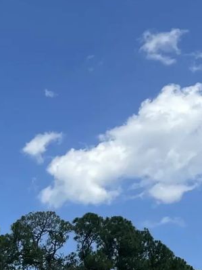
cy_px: 338
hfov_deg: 15.3
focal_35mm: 89
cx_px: -100
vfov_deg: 20.4
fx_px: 693
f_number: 1.6
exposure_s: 1/5051
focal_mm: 4.2
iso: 32
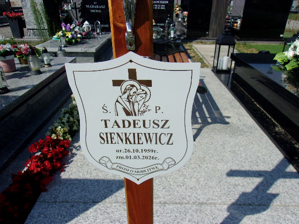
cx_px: 150
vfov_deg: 51.4
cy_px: 112
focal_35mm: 27
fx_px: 233
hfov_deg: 65.3
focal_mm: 4.9
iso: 80
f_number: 10.4
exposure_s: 1/200
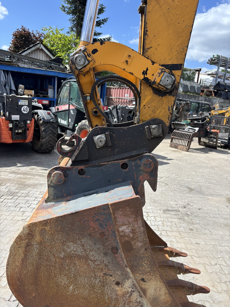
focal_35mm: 26
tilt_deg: -10.8
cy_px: 154
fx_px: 230
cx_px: 115
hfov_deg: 53.1
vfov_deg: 67.3
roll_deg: -5.3
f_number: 1.6
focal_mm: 5.96
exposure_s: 1/1845
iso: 50
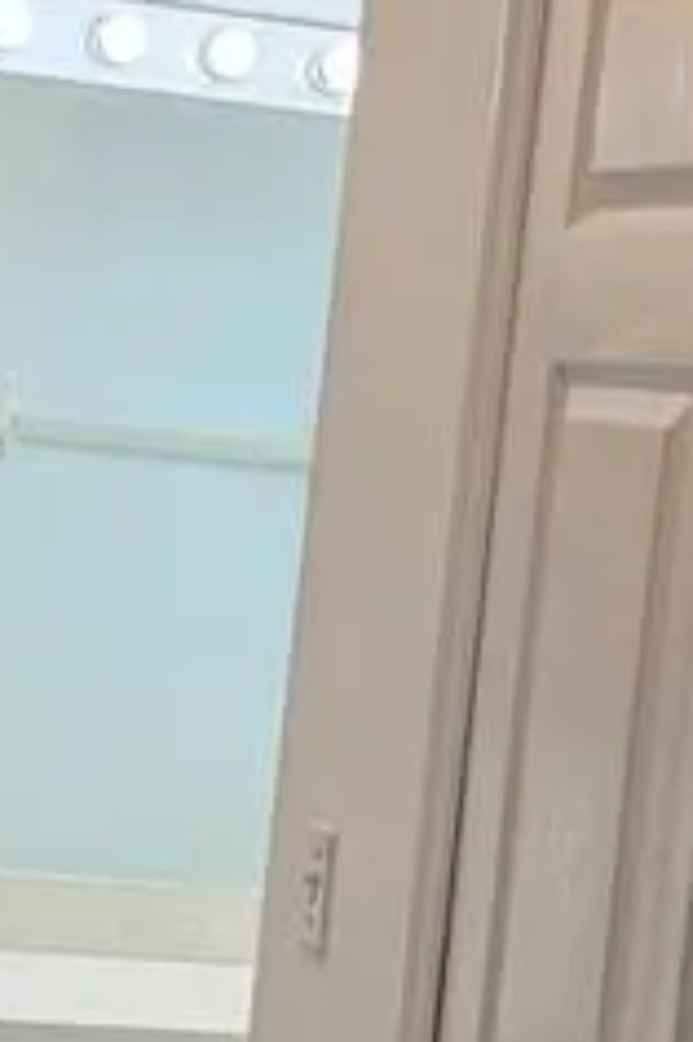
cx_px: 260
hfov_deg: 10.8
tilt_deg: -4.2
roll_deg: -6.2
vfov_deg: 16.1
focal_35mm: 127
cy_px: 653
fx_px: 3672
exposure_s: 1/238
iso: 100
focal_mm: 6.76
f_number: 1.78
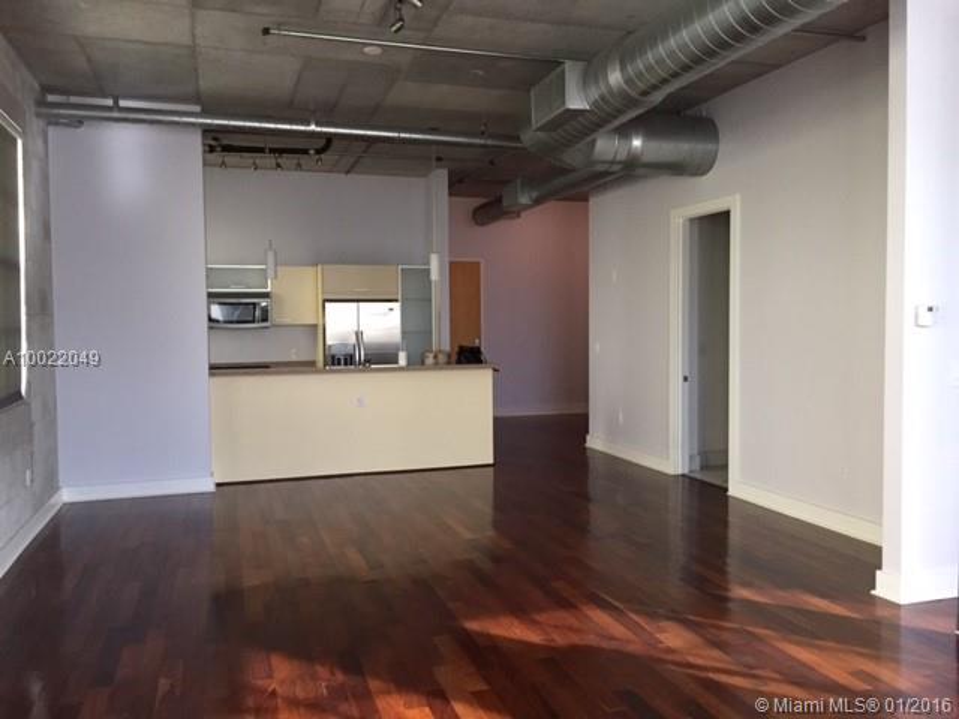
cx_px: 480
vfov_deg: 48.2
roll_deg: -0.3
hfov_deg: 61.7
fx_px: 803
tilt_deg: -3.3
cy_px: 360
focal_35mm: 29
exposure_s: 1/20
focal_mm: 4.15
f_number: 2.2
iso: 250
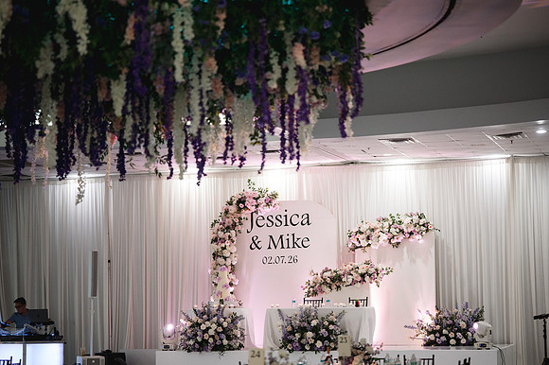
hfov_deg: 23.4
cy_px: 182
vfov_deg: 15.7
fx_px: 1326
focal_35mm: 87
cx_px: 274
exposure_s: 1/250
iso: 2000
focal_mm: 85
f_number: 1.8
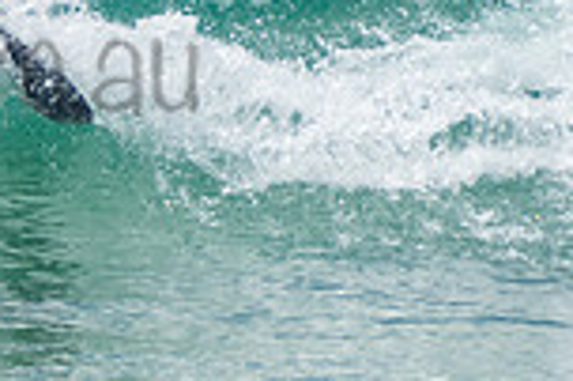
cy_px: 25
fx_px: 36521
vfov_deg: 0.6
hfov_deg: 0.9
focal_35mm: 2297
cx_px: -200
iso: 220
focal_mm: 400
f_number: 5.6
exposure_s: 1/1250
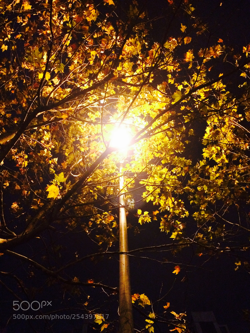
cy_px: 166
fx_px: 279
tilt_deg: +72.4
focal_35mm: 29
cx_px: 125
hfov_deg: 48.2
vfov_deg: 61.7
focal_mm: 4.15
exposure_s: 1/17
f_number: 2.2
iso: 800
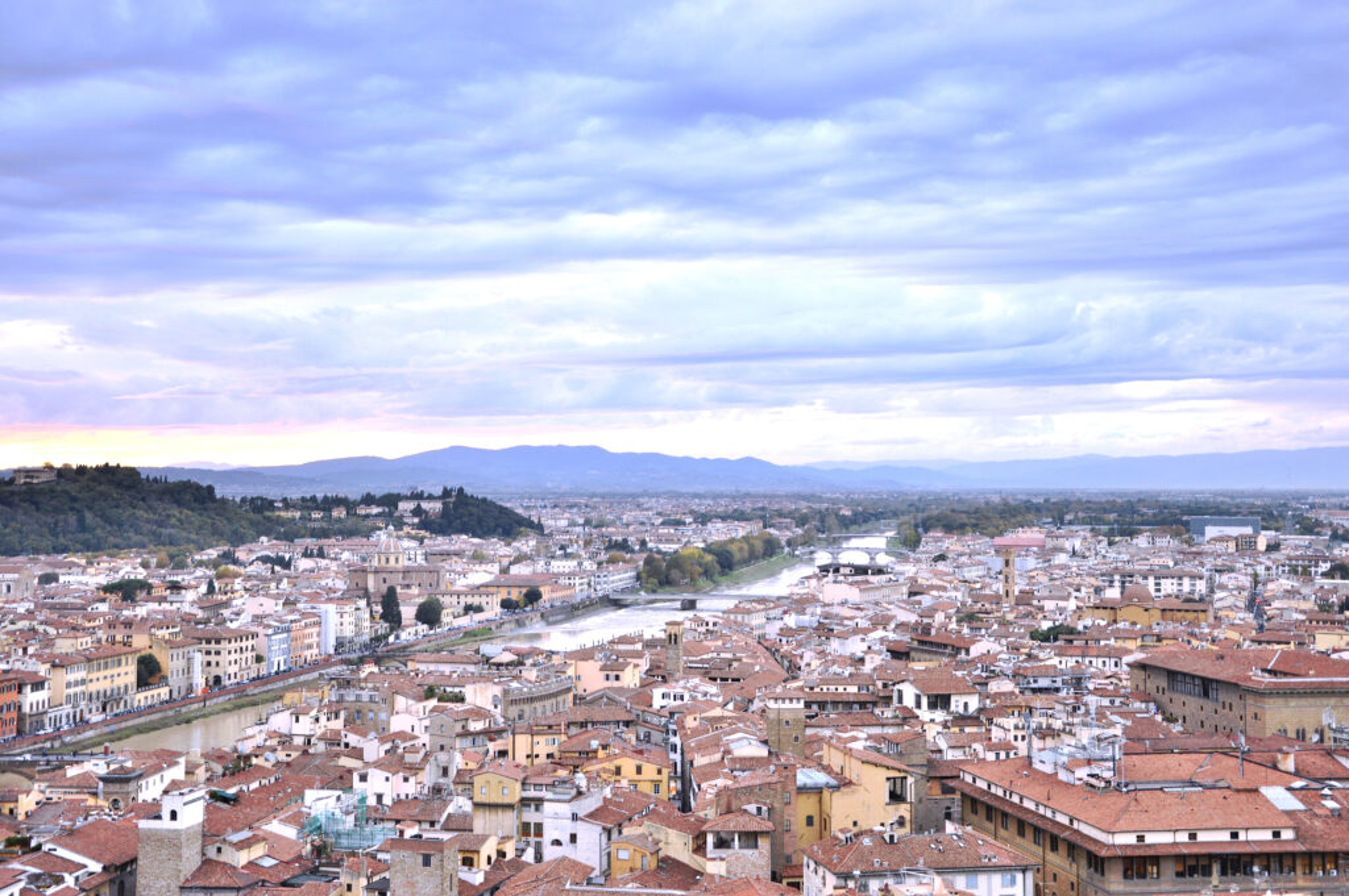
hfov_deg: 43.6
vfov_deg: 29.8
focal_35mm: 45
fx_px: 1685
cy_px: 448
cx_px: 674
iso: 100
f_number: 4.2
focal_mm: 30
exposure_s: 1/50
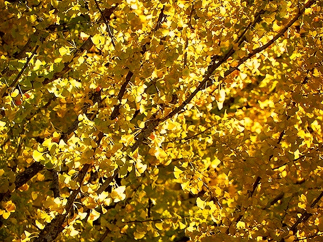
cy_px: 121
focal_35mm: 678
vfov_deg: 2.2
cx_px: 162
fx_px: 6324
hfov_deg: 2.9
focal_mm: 120
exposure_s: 1/365
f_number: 5.6
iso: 160
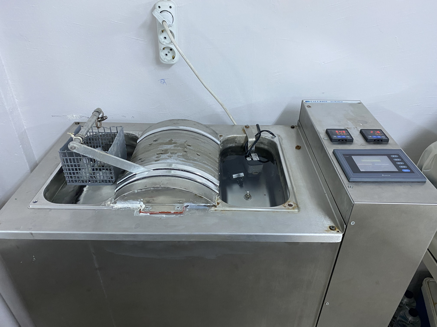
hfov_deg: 67.3
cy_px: 164
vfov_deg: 53.1
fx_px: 328
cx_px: 218
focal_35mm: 26
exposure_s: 1/50
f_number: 1.8
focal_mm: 4.25
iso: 200
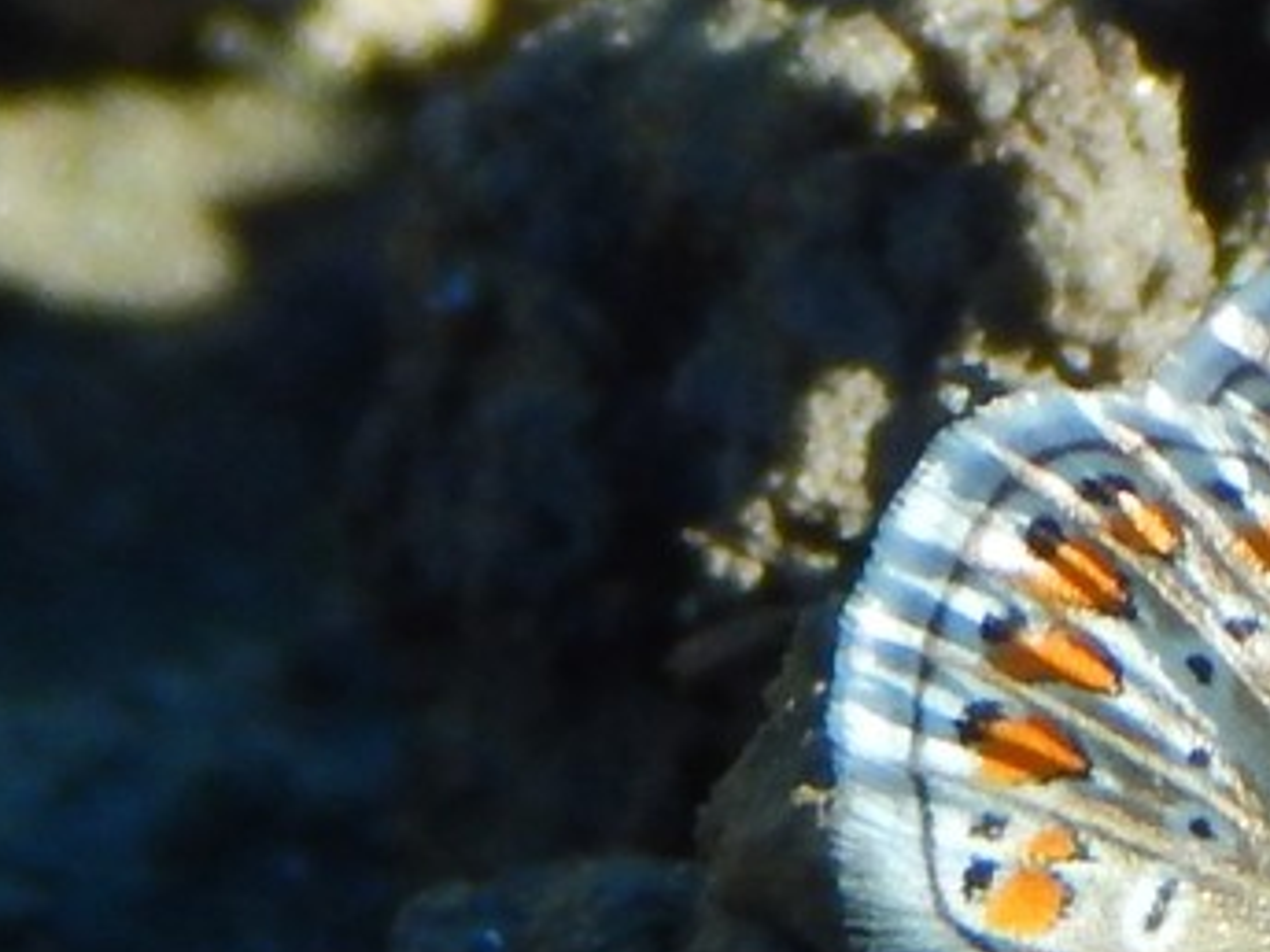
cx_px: 1493
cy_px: 764
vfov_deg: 2.1
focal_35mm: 692
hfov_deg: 2.9
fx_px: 25388
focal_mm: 50.1
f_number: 5.7
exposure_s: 1/200
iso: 125
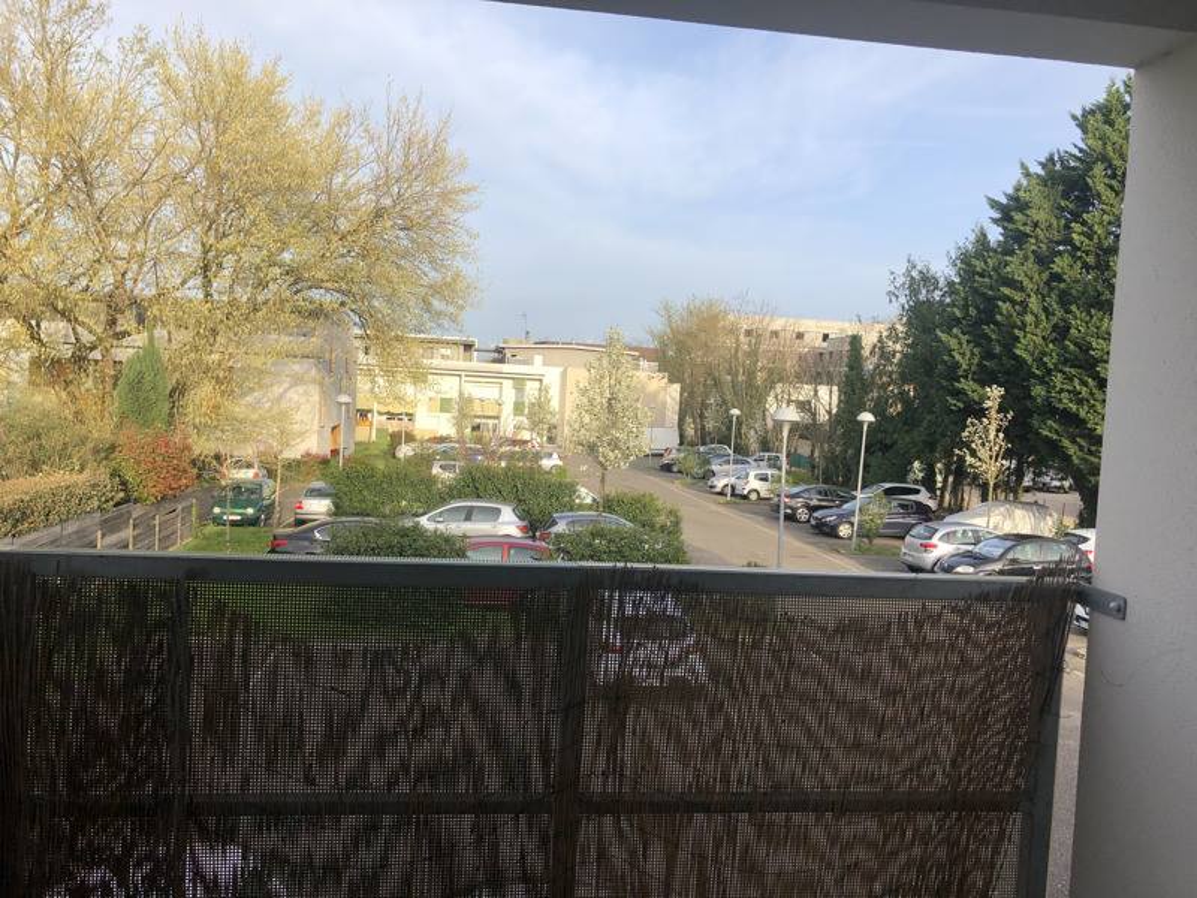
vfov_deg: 49.7
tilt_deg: -3.1
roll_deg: -2.5
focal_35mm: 28
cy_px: 449
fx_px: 968
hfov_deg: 63.4
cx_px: 598
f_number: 1.8
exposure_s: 1/842
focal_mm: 4
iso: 20
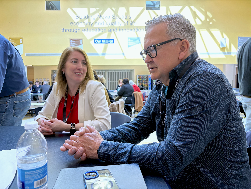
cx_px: 126
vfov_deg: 53.1
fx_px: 189
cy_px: 94
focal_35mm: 26
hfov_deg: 67.3
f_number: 1.6
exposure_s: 1/104
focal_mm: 5.96
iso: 125
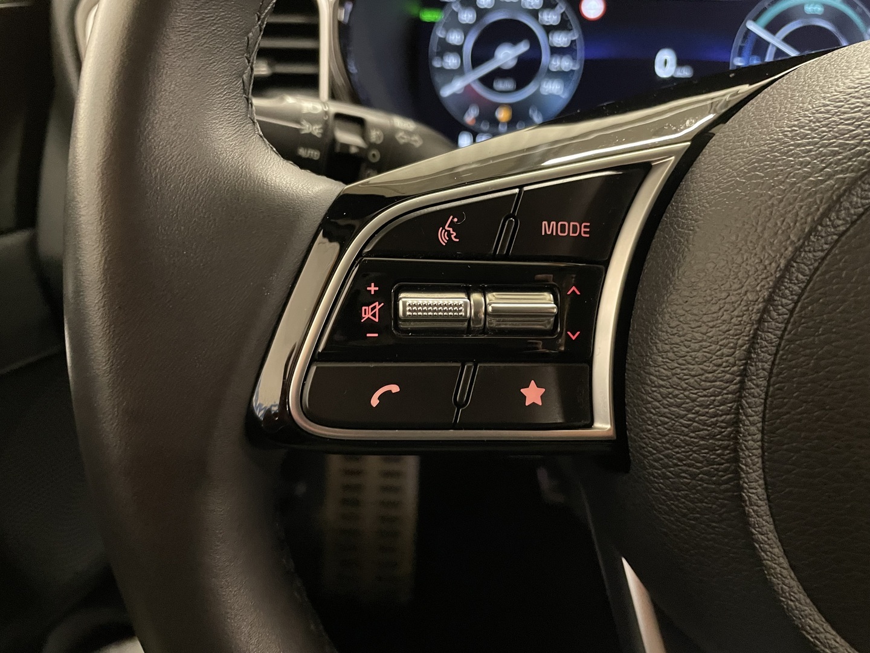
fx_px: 653
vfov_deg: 53.1
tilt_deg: -28.3
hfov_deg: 67.3
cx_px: 435
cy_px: 326
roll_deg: -0.6
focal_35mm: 26
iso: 640
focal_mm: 4.2
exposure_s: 1/25
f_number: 1.6
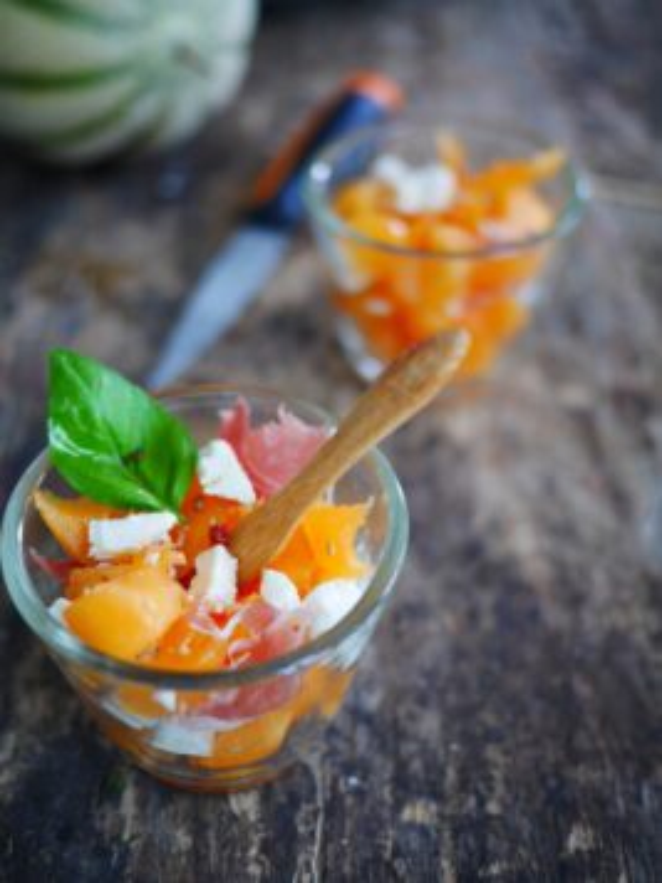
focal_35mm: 40
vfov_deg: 46.8
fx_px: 1020
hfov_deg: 36.0
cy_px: 442
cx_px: 331
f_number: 1.7
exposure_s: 1/80
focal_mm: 20
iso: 200
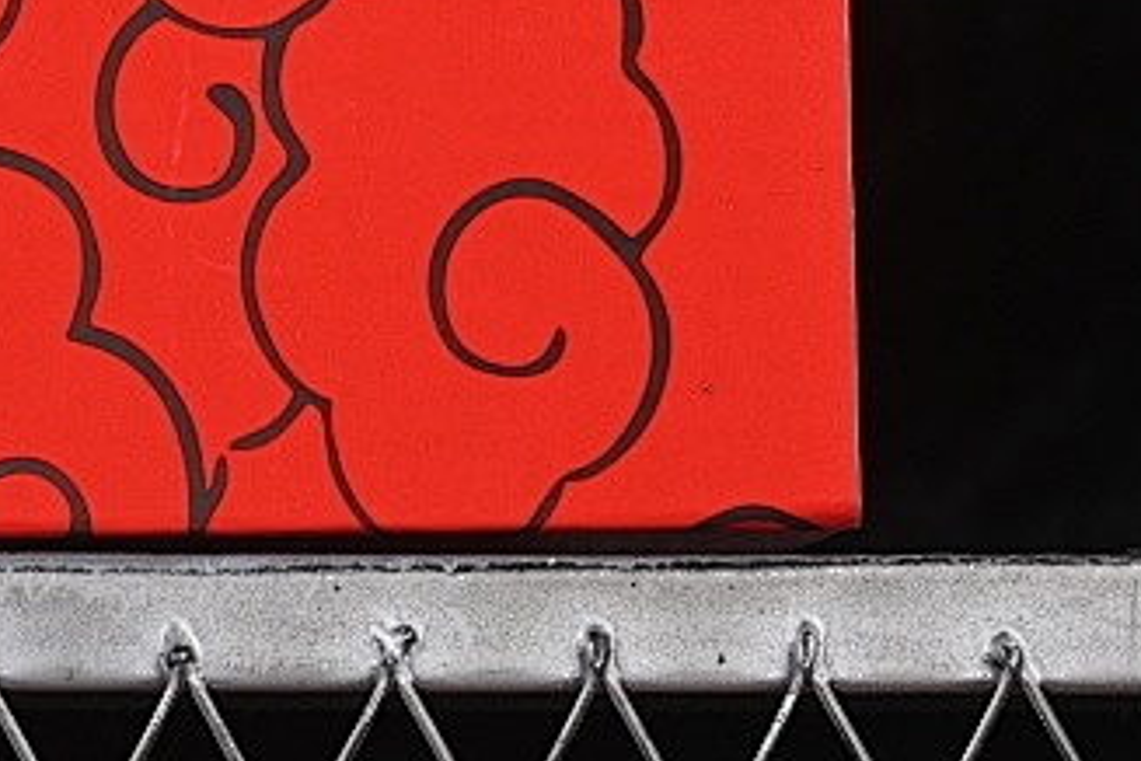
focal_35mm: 248
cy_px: -237
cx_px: -167
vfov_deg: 5.5
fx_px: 7860
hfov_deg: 8.2
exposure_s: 1/50
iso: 160
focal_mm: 50
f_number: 8
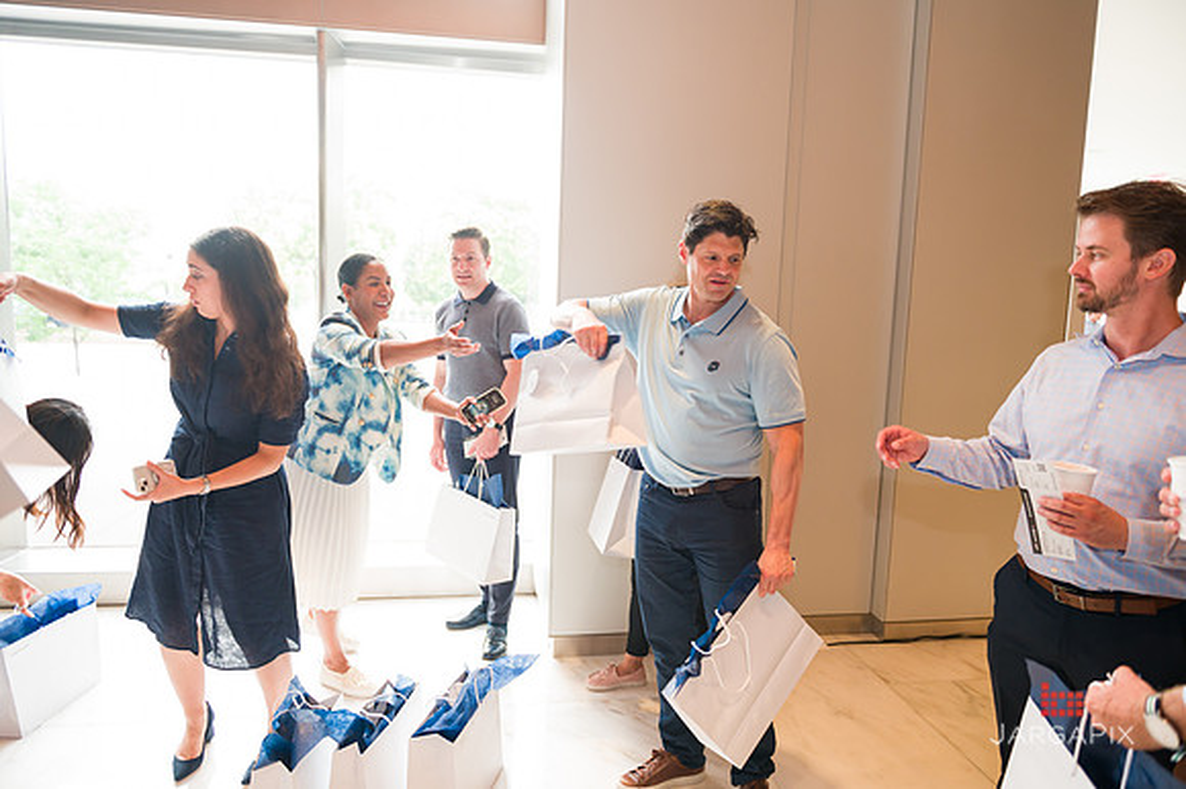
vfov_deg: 53.1
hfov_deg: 73.8
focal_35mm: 24
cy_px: 394
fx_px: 790
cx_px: 593
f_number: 4
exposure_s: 1/200
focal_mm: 24
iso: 800
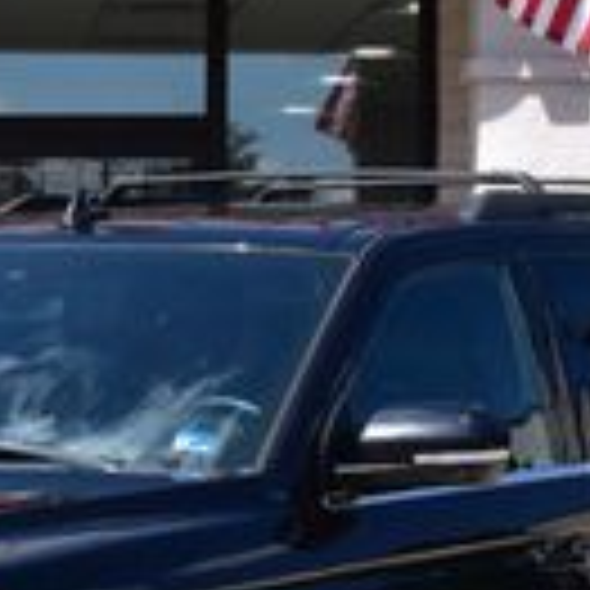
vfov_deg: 8.3
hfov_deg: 8.2
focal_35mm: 211
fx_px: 4069
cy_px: 504
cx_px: -189
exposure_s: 1/500
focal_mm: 34
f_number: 11
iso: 400
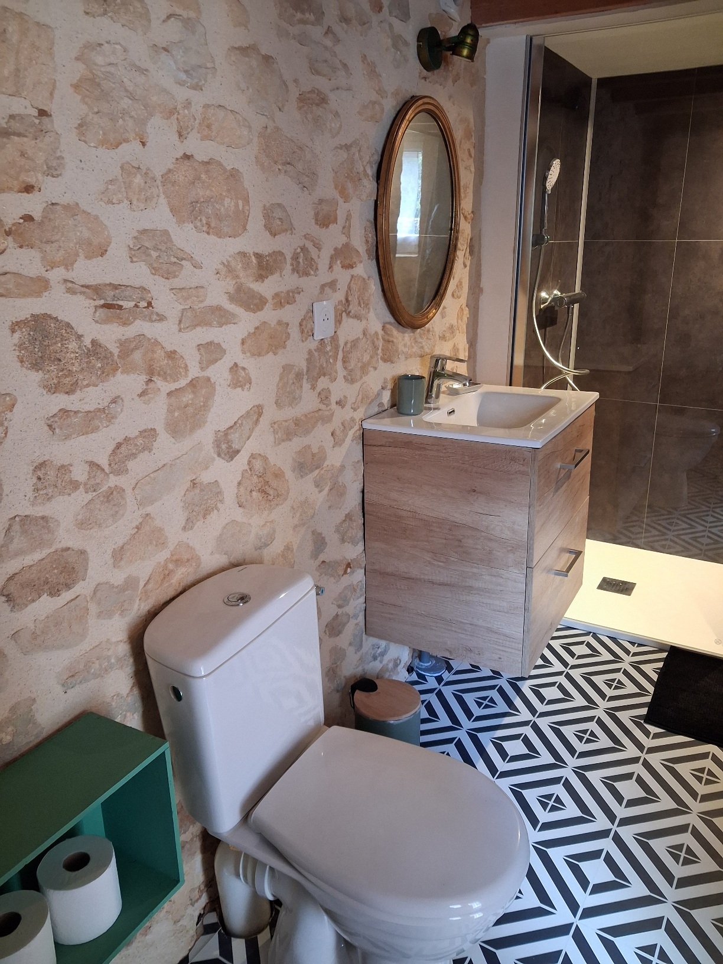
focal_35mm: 27
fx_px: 752
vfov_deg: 65.3
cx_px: 362
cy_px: 482
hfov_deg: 51.4
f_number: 1.8
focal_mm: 4
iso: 500
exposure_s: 1/25
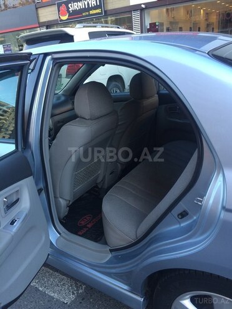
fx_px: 259
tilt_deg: -23.5
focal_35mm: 29
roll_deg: +7.2
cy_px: 154
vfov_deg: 61.7
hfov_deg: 48.2
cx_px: 116
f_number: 2.2
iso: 32
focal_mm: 4.15
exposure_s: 1/106
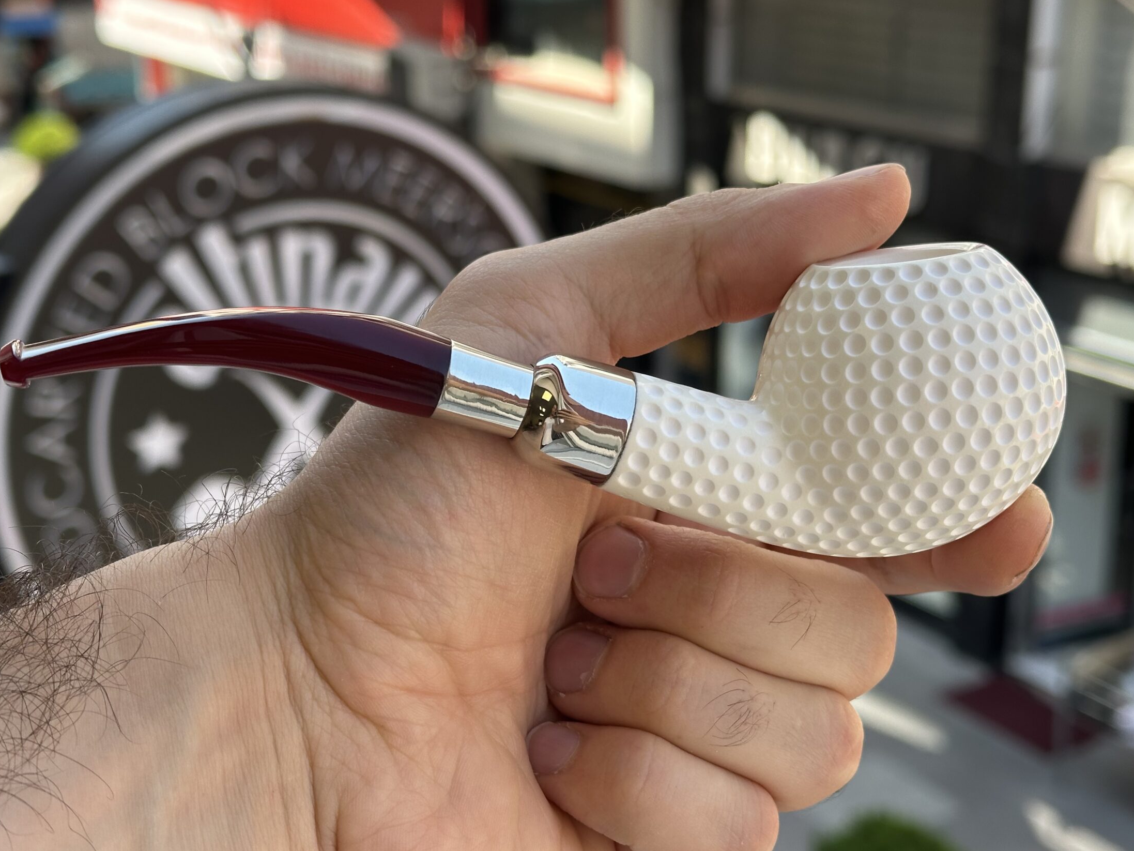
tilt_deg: -17.8
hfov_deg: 34.3
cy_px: 429
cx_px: 541
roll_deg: +0.4
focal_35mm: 56
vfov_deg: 26.1
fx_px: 1835
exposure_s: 1/604
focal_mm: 6.86
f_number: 1.78
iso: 64
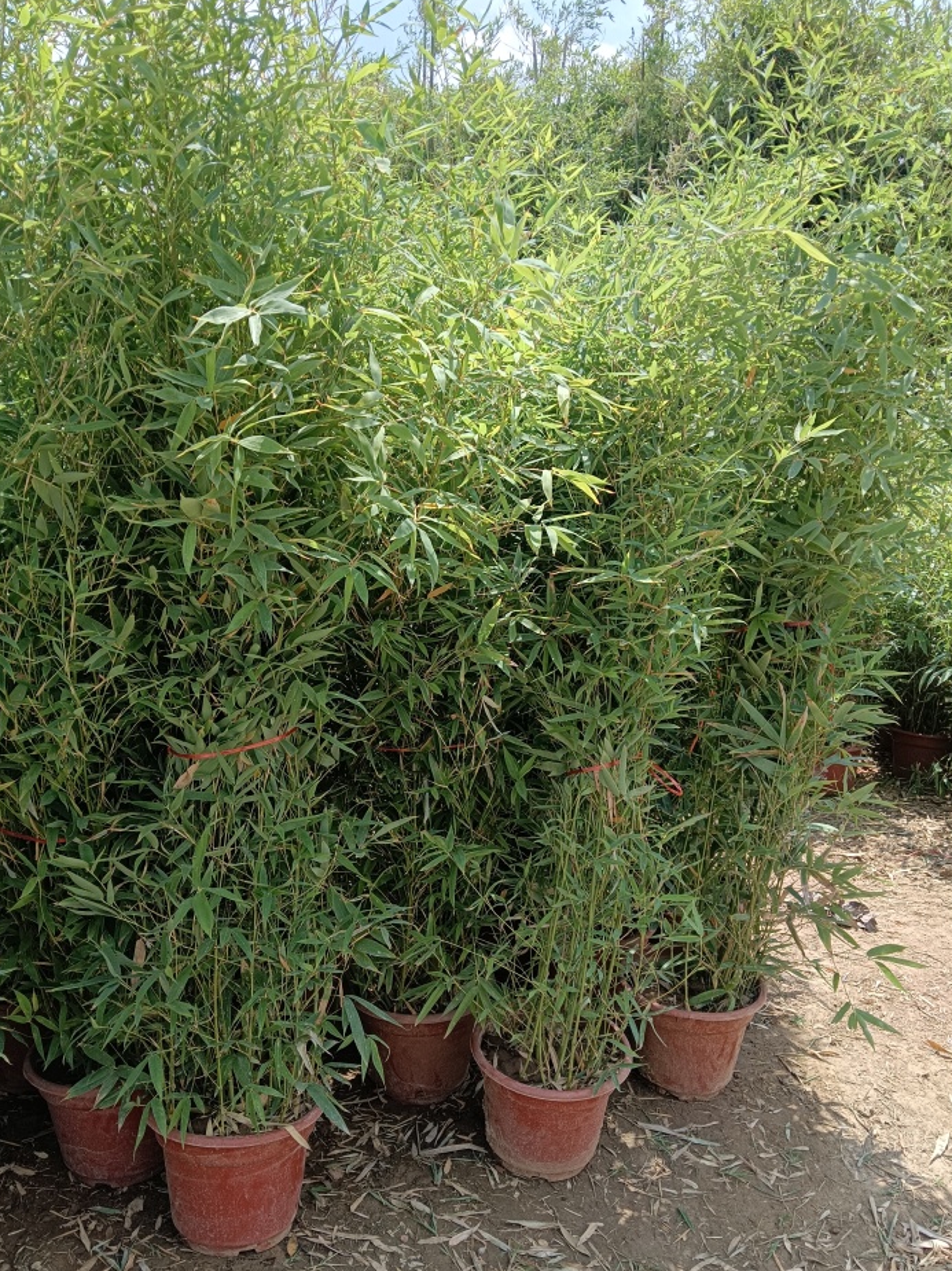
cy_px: 715
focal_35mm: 30
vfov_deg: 59.8
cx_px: 440
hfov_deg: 46.7
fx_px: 1101
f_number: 1.8
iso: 102
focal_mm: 4.05
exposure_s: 1/411
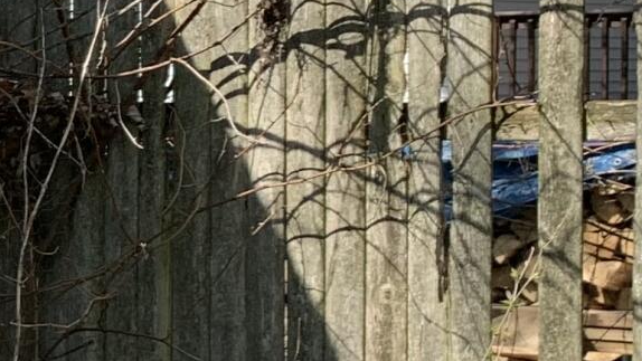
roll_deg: -0.4
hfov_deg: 12.3
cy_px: 135
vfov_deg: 8.2
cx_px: -776
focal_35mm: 148
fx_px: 2520
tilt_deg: -6.5
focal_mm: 4.25
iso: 25
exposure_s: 1/732
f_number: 1.8
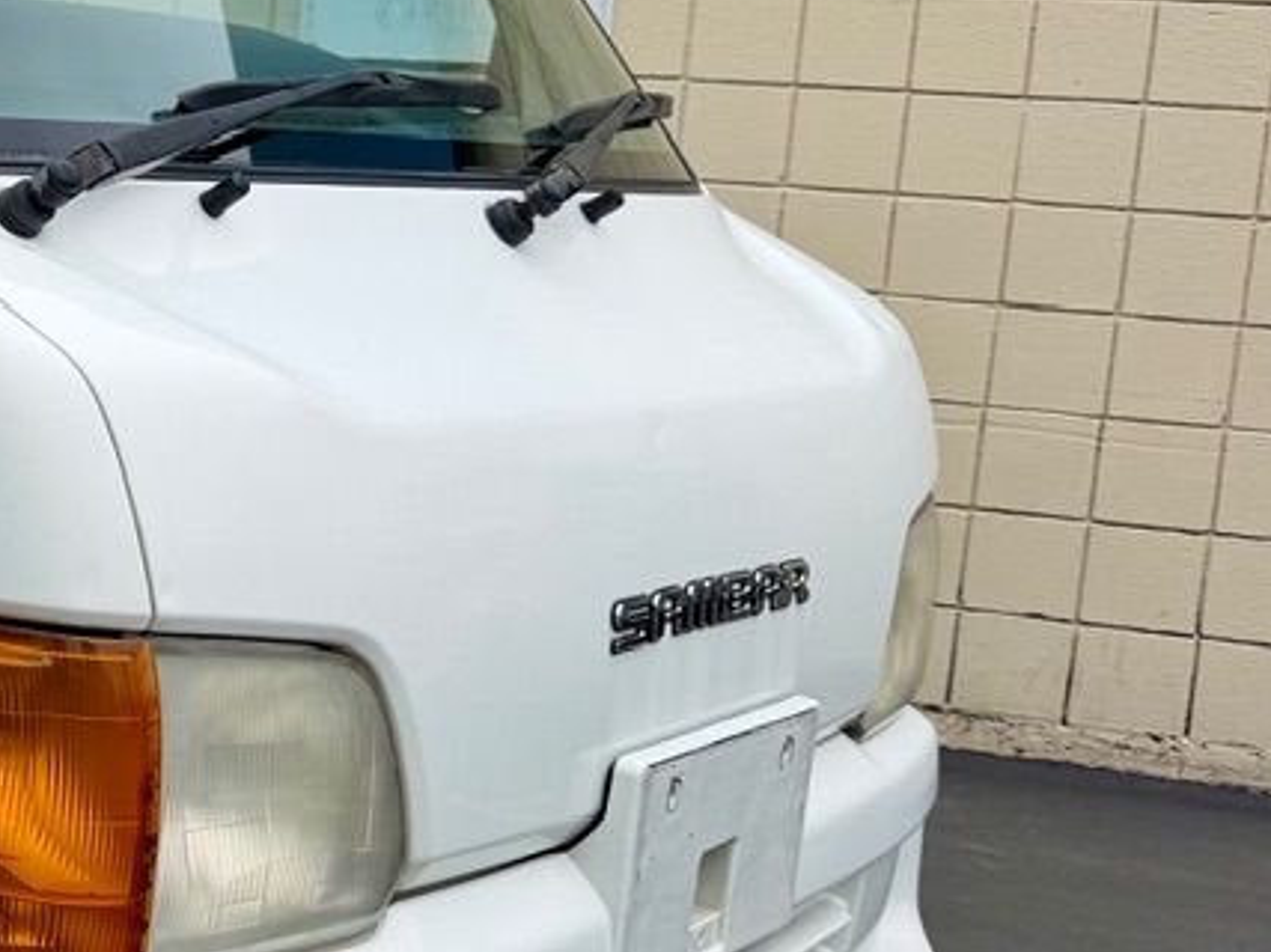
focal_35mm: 72
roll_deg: -4.2
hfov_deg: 22.8
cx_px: -554
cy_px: 381
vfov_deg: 20.4
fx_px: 2643
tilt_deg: -5.2
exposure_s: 1/2703
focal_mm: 6.76
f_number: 1.78
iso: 80
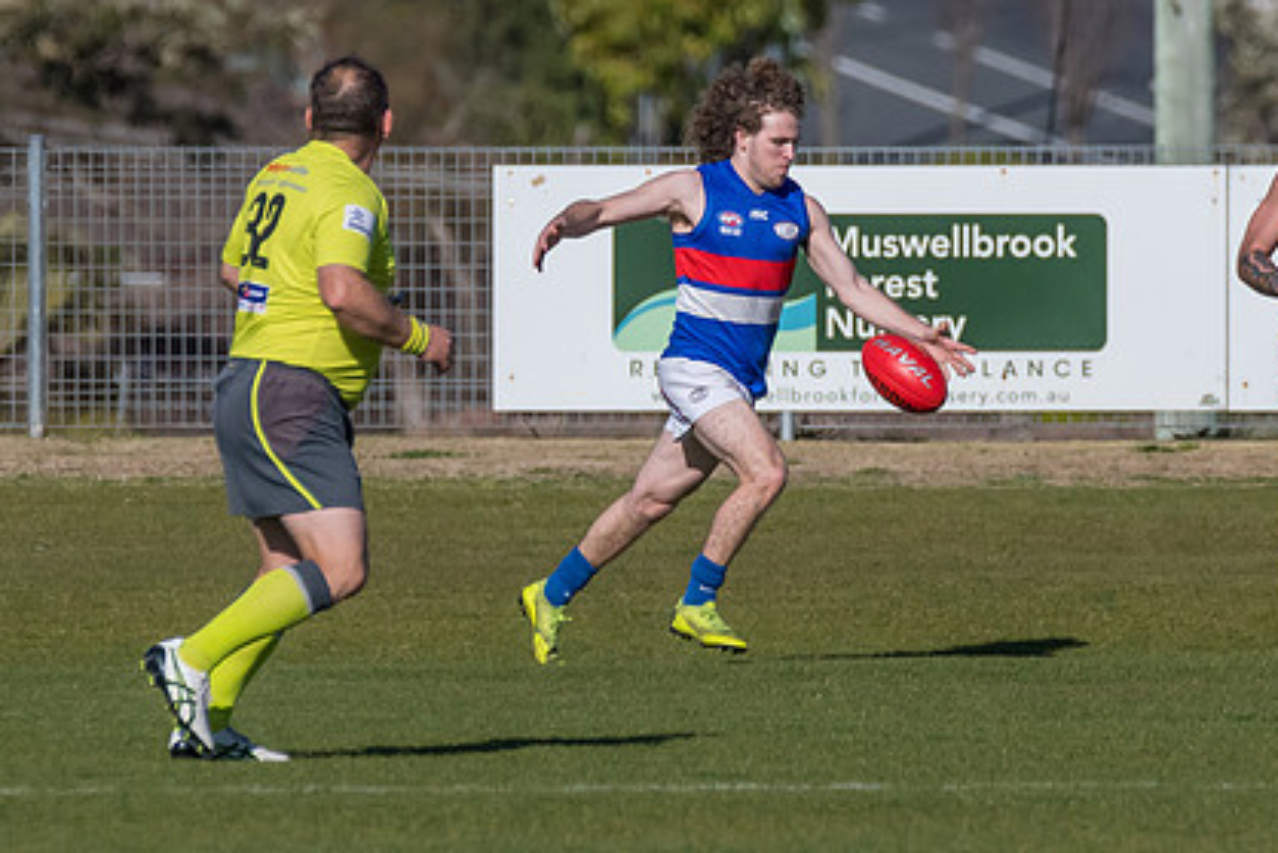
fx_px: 43713
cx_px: 617
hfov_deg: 1.7
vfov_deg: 1.1
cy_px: 315
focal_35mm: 1231
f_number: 8
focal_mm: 460
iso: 800
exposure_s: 1/8000
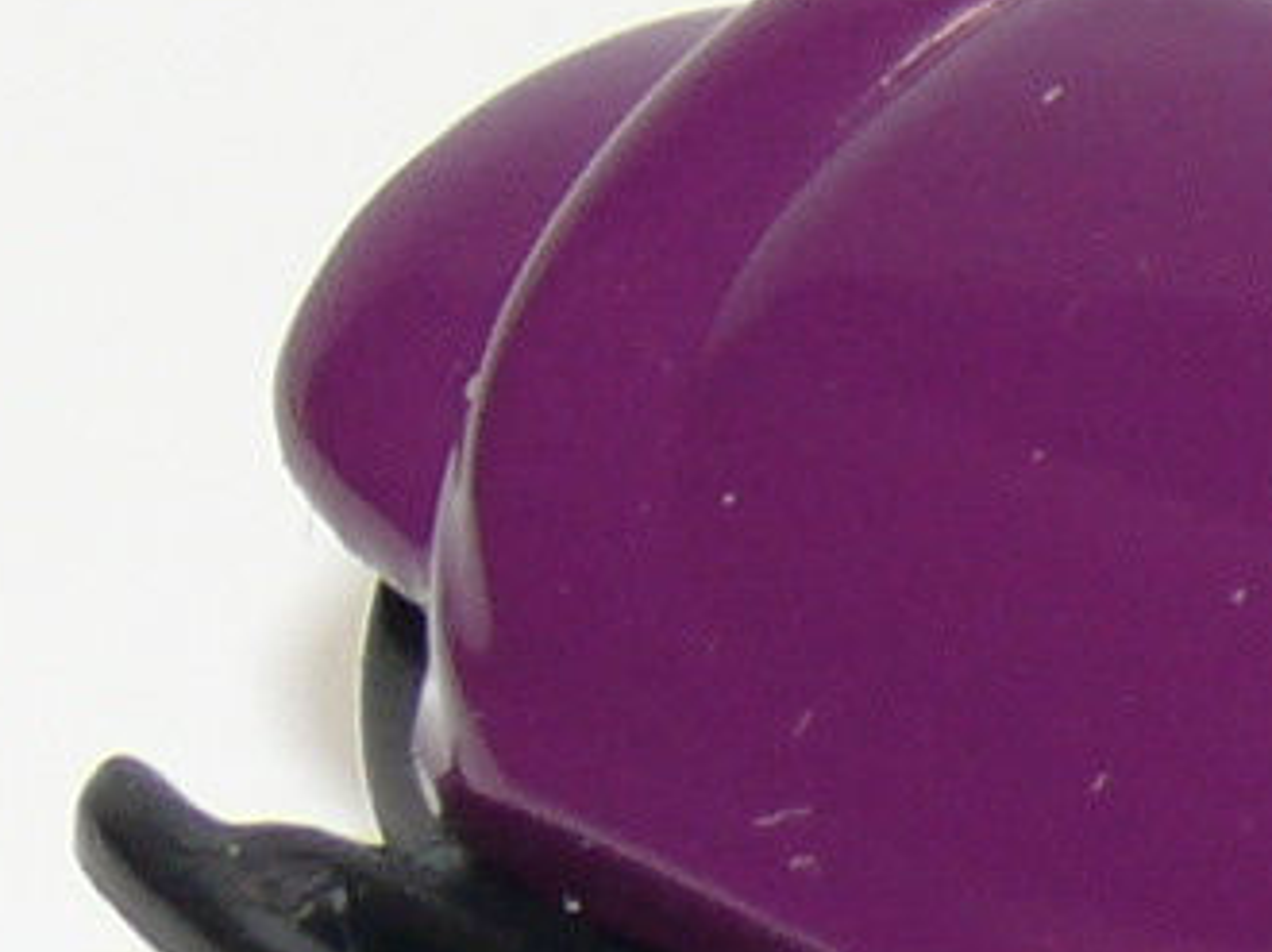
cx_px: 2656
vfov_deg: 3.0
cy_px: 131
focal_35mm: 500
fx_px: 18360
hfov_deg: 3.9
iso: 100
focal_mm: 13.6
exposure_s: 1/30
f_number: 4
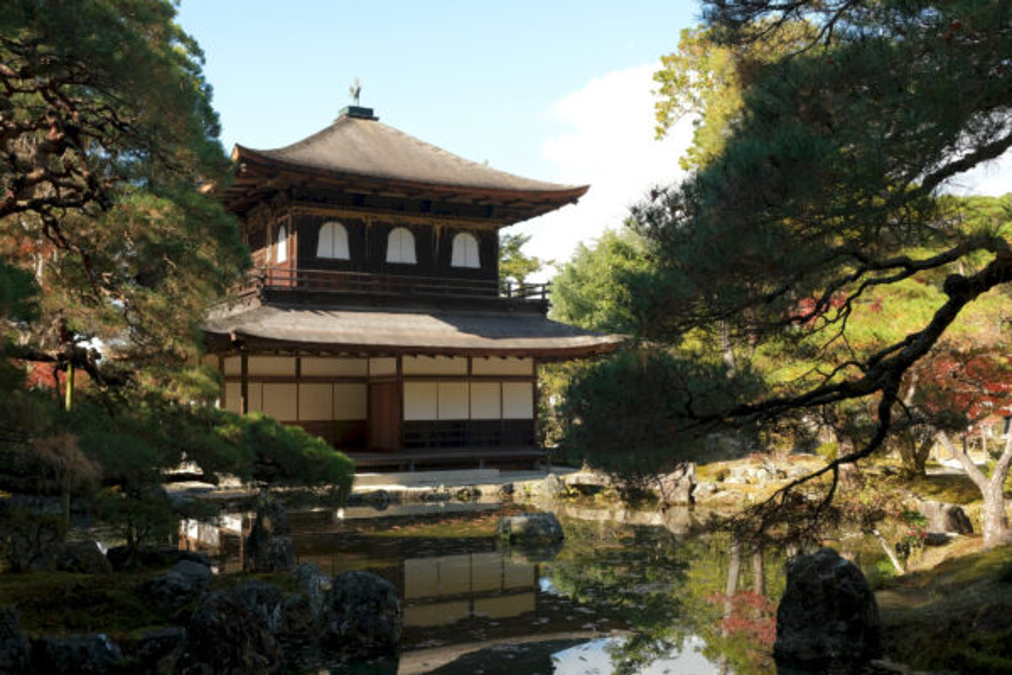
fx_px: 1012
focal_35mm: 36
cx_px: 506
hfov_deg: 53.1
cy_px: 338
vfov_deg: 36.9
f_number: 7.1
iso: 400
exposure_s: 1/250
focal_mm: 24.3
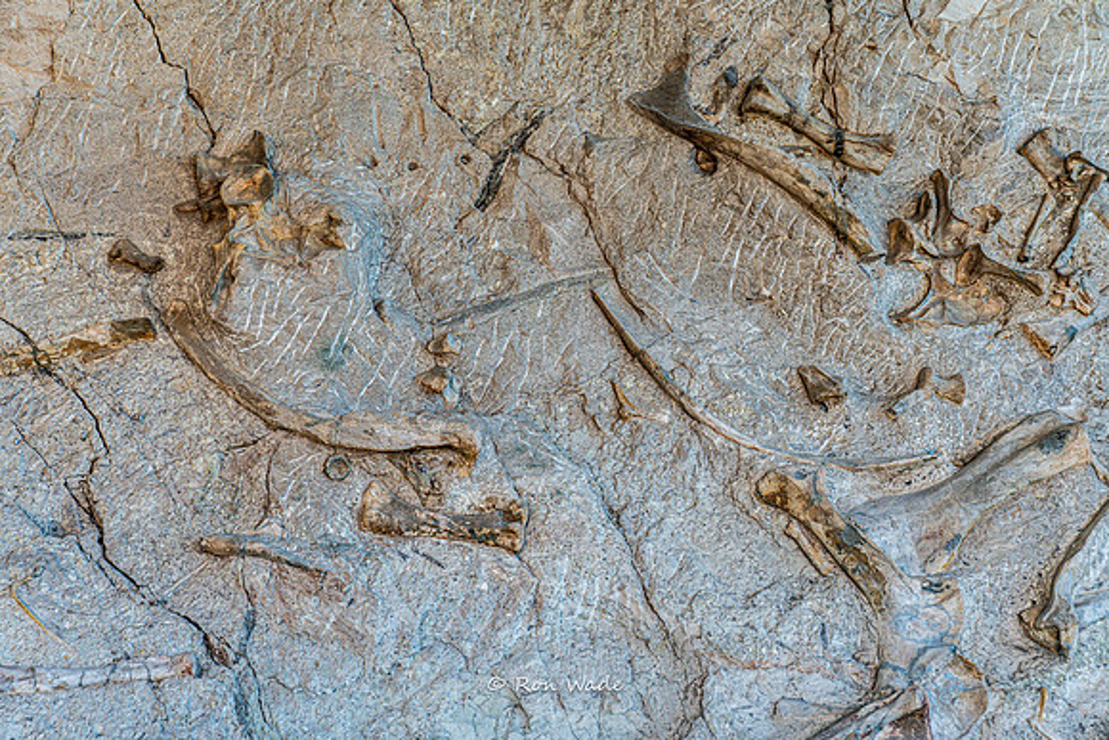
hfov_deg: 28.8
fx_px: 2157
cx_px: 554
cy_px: 370
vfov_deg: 19.5
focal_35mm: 70
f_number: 4
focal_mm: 70
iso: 640
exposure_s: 1/160
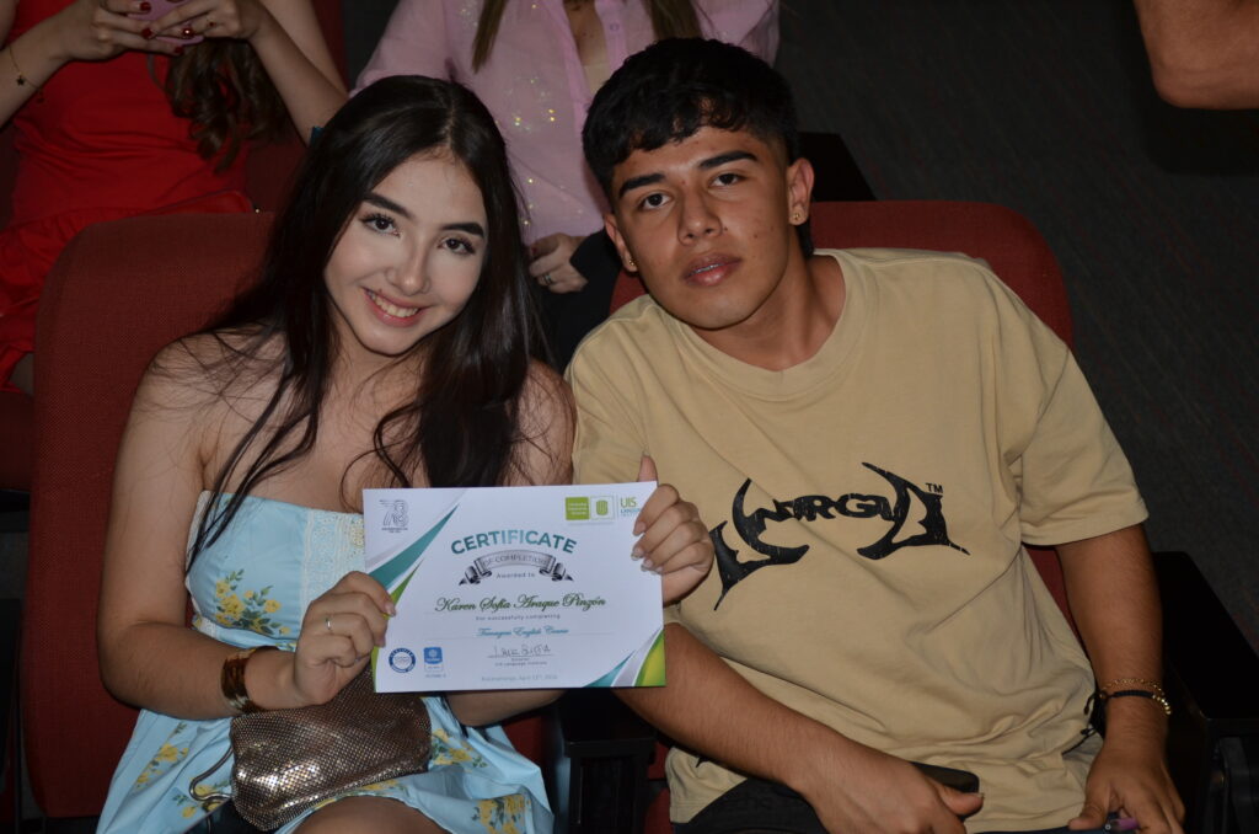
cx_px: 630
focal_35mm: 75
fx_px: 2617
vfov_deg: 18.1
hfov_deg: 27.0
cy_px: 417
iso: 400
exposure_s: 1/60
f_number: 4.8
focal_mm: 50
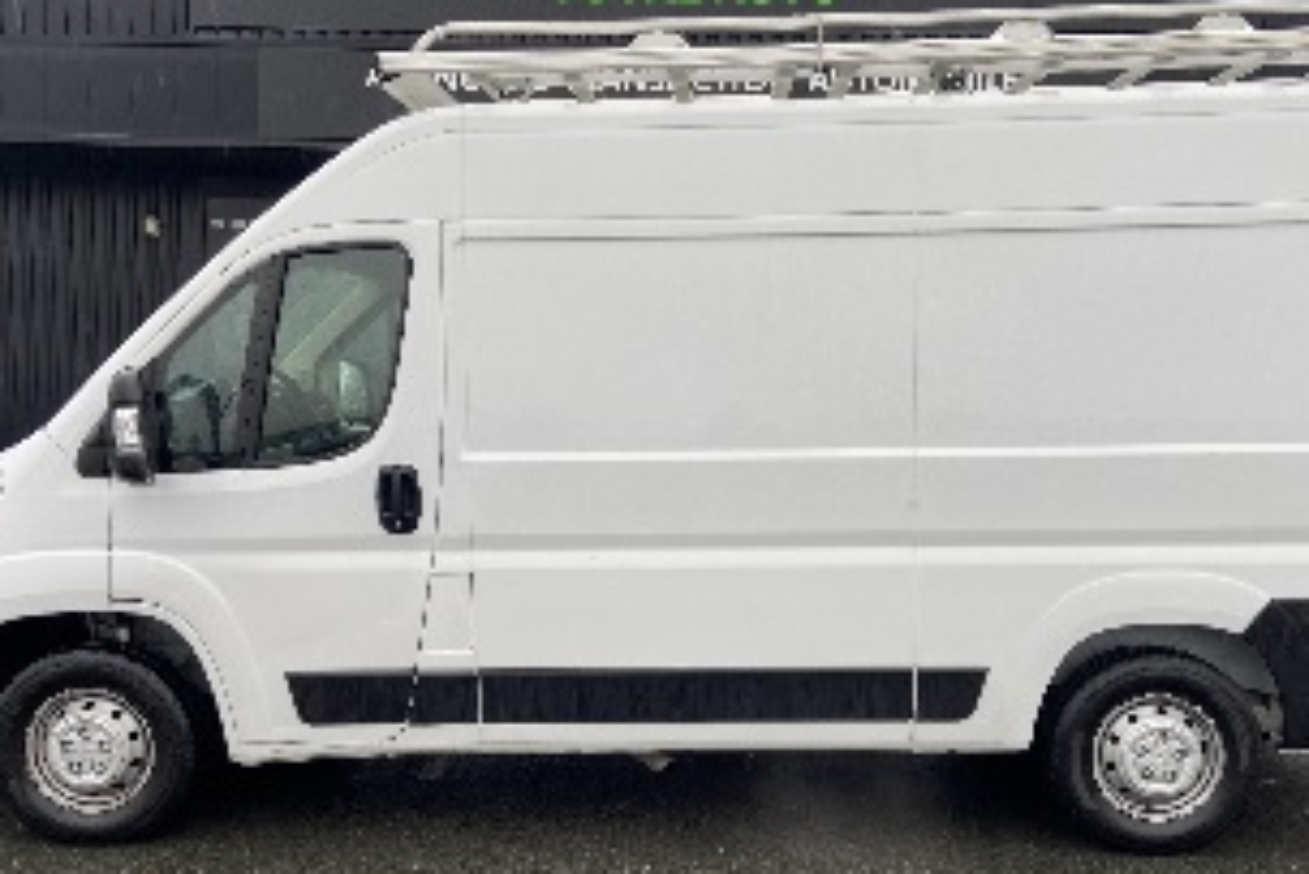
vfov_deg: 35.8
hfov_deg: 51.8
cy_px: 538
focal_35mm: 37
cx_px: 693
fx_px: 1346
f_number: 1.8
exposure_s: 1/175
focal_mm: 4.25
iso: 32
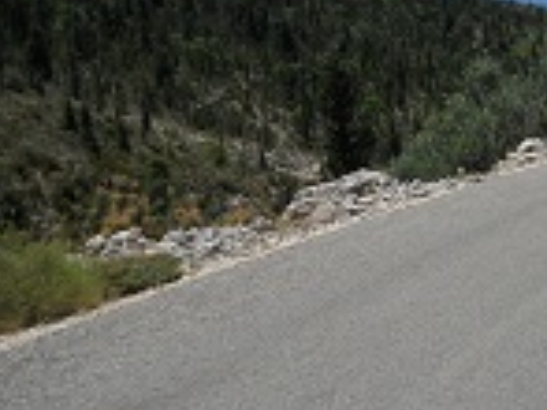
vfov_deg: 18.6
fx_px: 1232
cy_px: 62
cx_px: 754
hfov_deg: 21.9
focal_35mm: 78
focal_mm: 4.9
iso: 80
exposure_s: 1/1500
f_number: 3.2
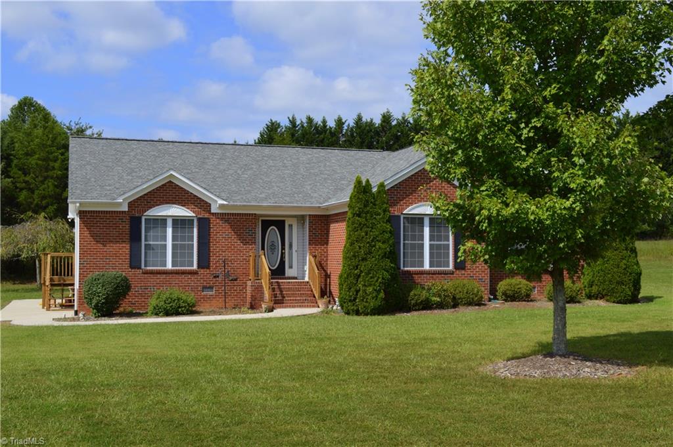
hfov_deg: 45.0
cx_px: 336
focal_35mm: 44
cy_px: 224
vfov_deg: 30.8
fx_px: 812
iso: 100
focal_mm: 29
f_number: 7.1
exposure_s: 1/200
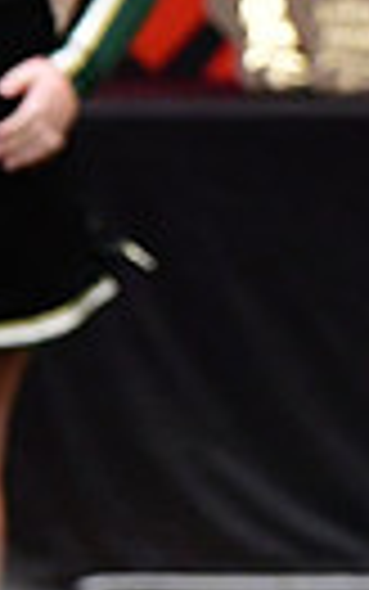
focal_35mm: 1051
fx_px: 16892
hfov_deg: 1.2
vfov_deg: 2.0
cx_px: 1188
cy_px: 254
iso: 5000
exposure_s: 1/500
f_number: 3.5
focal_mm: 155
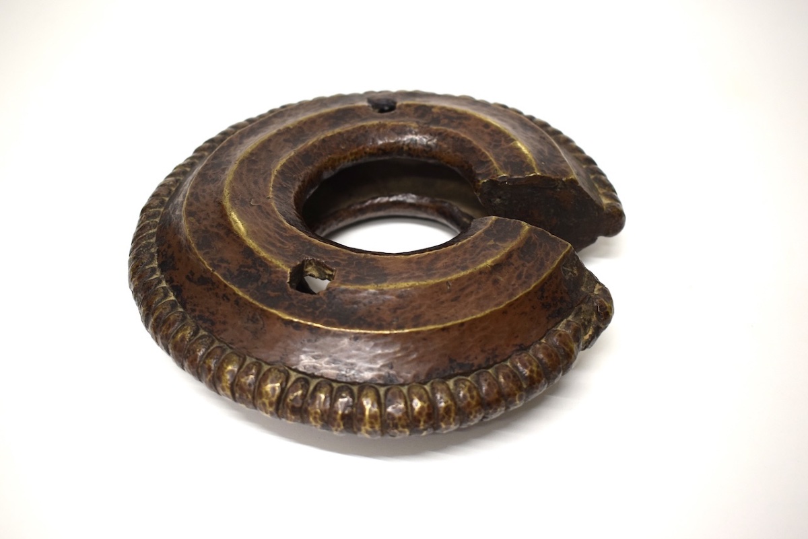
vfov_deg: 30.9
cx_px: 404
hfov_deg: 44.9
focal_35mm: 44
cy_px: 270
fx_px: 977
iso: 640
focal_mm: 29
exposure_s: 1/60
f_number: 4.2
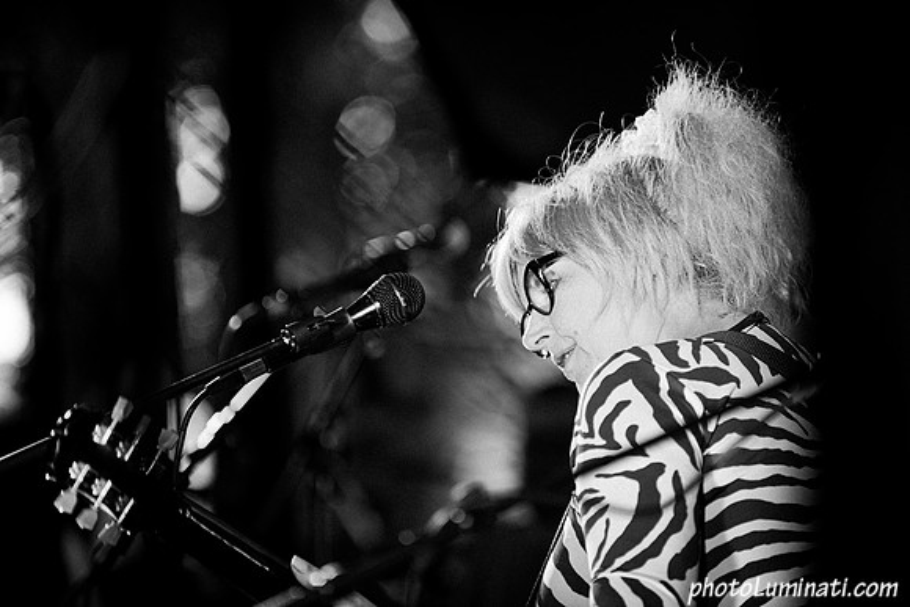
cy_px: 304
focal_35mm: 180
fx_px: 4551
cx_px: 455
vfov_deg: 7.6
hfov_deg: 11.4
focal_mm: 180
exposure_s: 1/125
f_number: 2.8
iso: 640
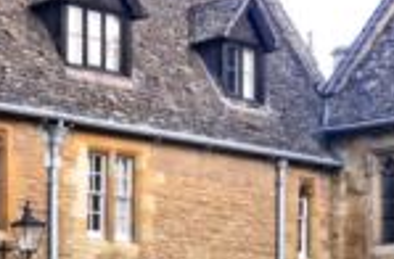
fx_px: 1264
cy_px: 440
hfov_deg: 17.0
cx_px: 460
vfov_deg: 11.0
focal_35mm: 116
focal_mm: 18
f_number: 9
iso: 800
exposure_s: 1/125
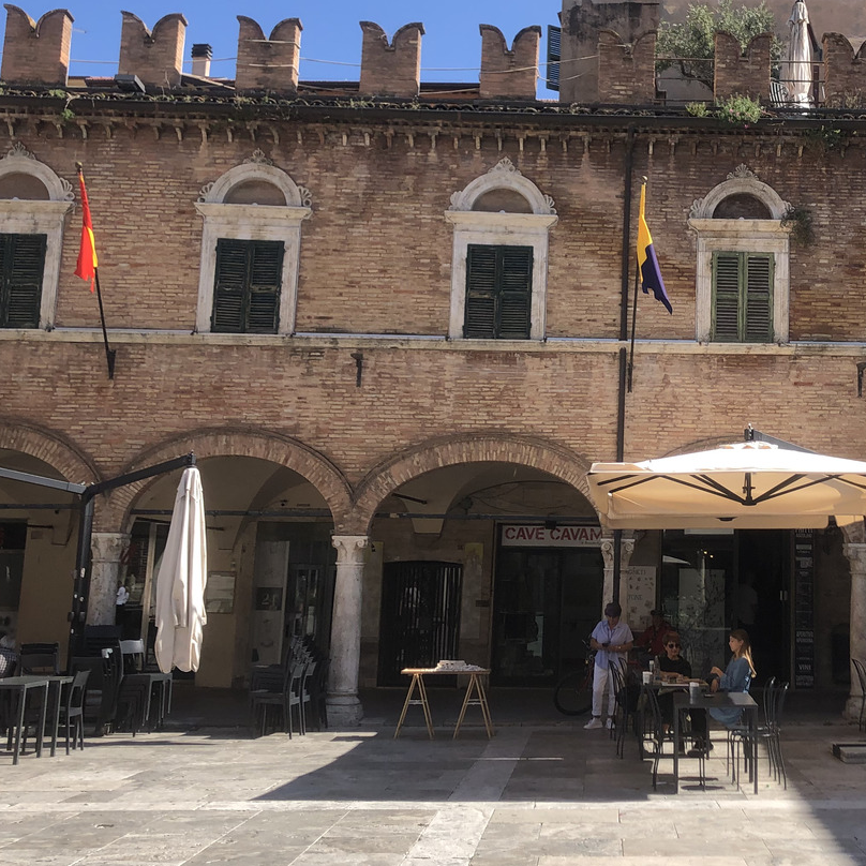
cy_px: 341
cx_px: 668
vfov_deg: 34.5
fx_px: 1387
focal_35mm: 49
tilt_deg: +10.0
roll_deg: -0.3
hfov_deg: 33.8
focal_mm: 4
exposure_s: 1/934
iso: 20
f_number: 1.8
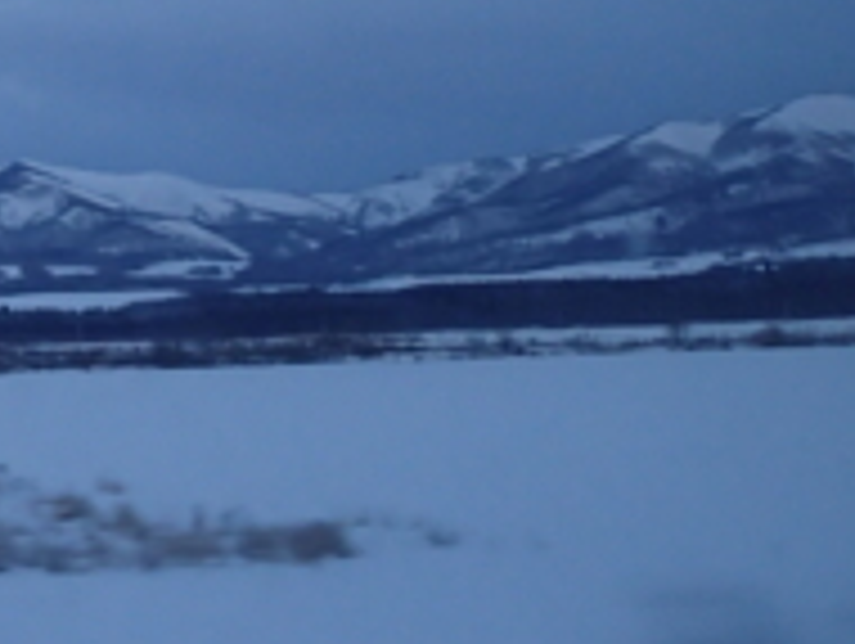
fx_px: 2597
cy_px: 275
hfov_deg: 16.1
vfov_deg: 14.1
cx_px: -630
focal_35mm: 105
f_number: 2
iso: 100
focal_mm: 4.5
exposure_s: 1/60
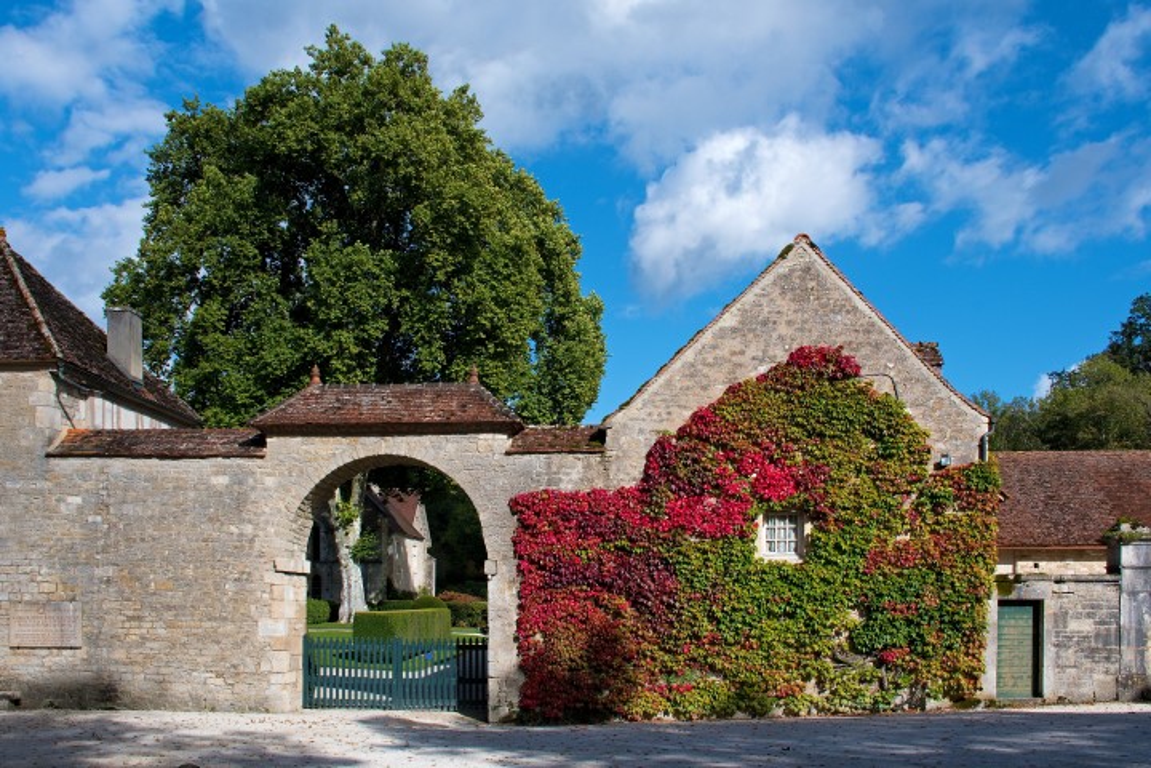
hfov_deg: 61.9
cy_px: 384
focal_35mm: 30
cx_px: 576
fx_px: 959
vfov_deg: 43.6
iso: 200
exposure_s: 1/500
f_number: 11
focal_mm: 20
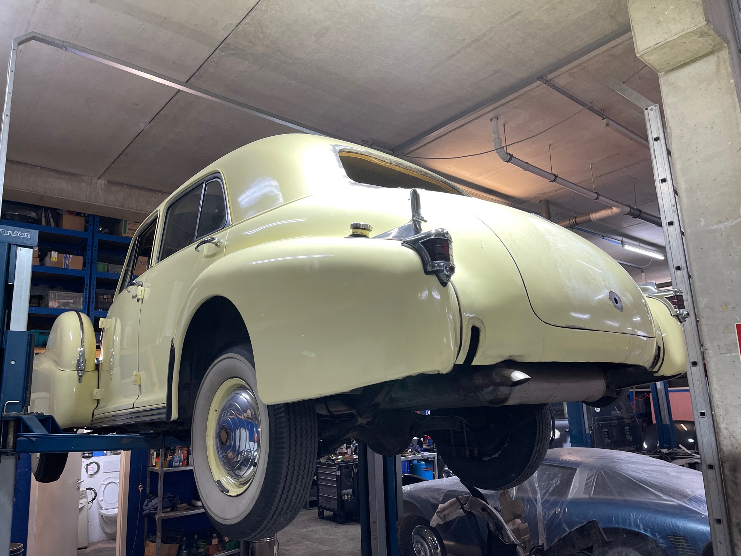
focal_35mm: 26
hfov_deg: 67.3
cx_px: 370
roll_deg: +1.1
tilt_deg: +11.8
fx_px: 557
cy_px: 278
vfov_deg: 53.1
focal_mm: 5.1
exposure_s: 1/100
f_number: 1.6
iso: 125
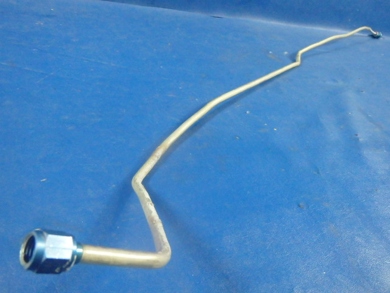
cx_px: 195
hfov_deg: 60.0
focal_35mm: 30
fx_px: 338
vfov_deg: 46.8
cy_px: 146
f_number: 4.1
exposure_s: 1/30
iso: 1600
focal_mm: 5.4
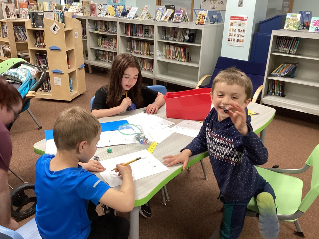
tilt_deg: -20.7
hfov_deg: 58.4
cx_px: 160
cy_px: 120
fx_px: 286
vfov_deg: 45.4
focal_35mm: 31
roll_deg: -1.2
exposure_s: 1/60
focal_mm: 3.3
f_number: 2.4
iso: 200
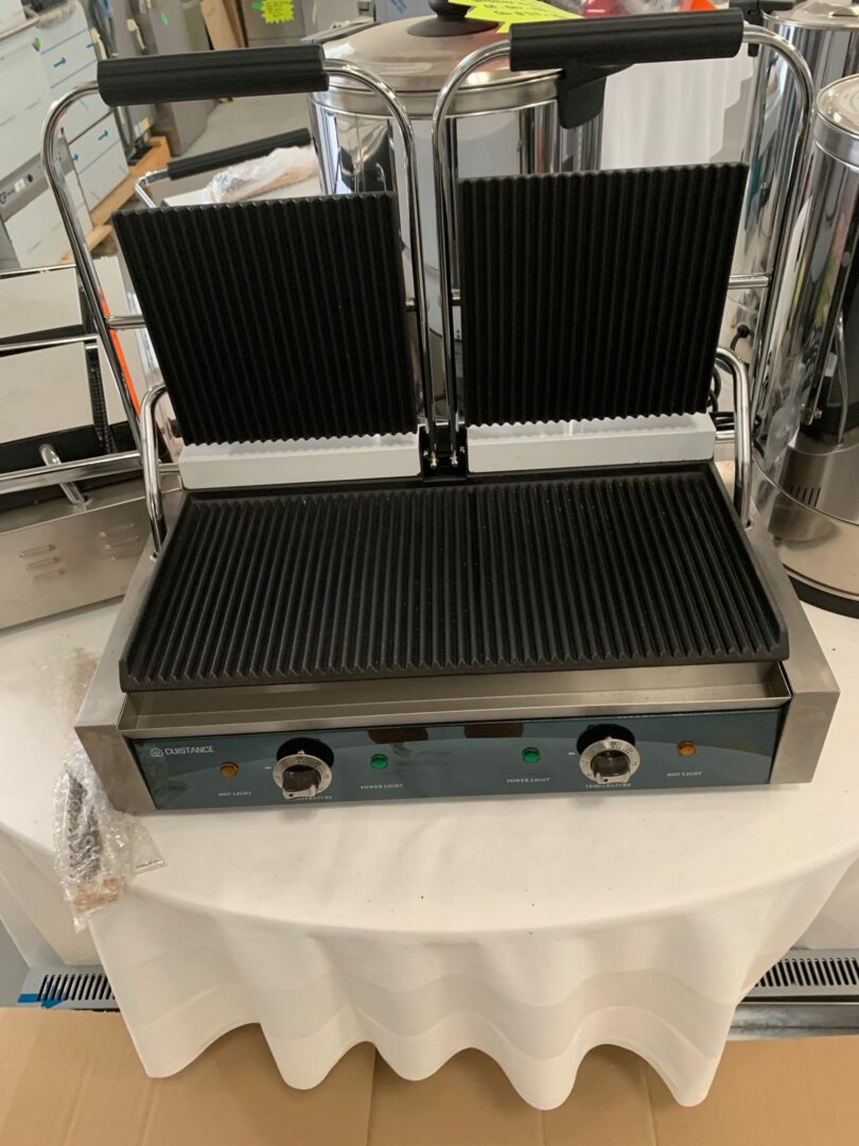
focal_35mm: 26
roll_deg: +5.5
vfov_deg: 67.3
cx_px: 430
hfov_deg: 53.1
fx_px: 860
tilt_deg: -40.6
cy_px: 573
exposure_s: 1/41
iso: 400
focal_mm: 4.25
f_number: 1.8
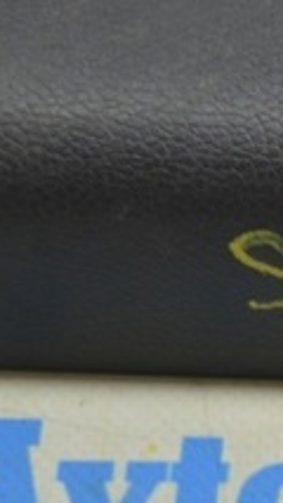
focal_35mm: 260
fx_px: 3459
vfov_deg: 8.3
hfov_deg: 4.6
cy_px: 218
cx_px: 649
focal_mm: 55
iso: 400
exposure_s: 1/20
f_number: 5.6
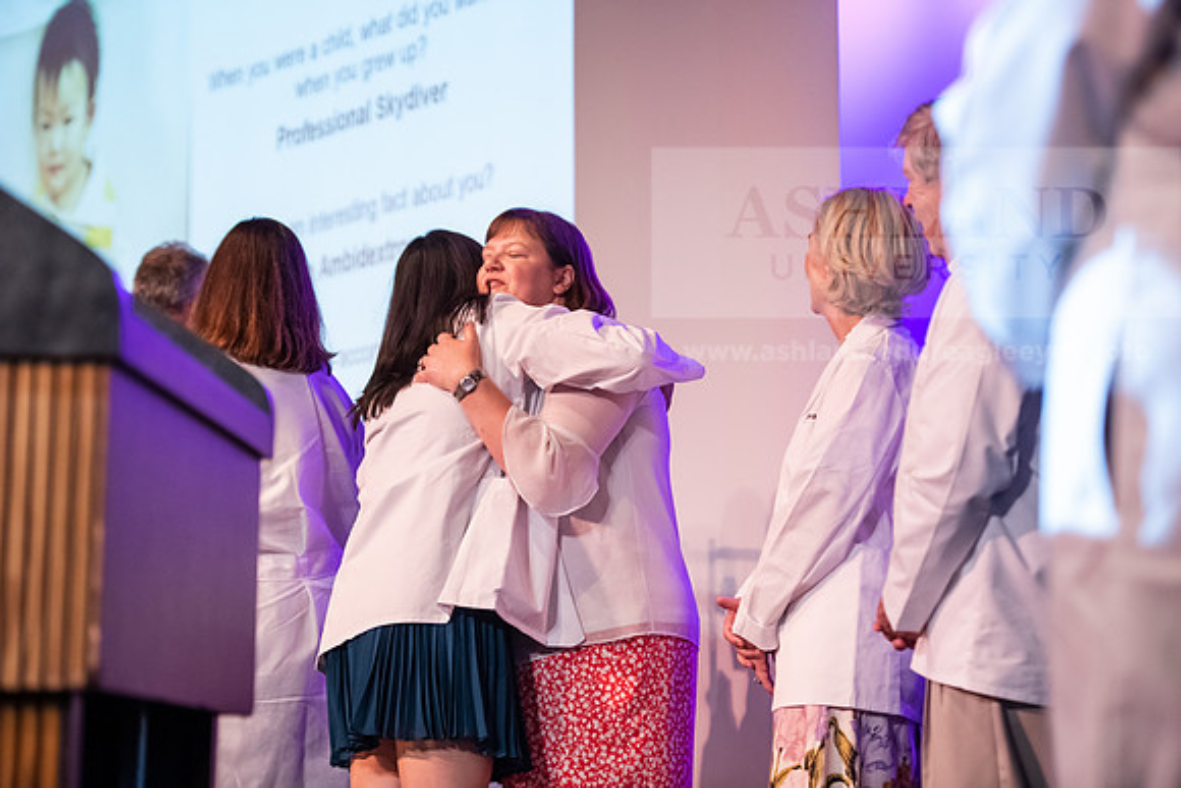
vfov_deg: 14.4
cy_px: 394
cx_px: 590
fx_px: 3117
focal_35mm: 95
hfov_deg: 21.5
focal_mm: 95
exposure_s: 1/200
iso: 4000
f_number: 3.2
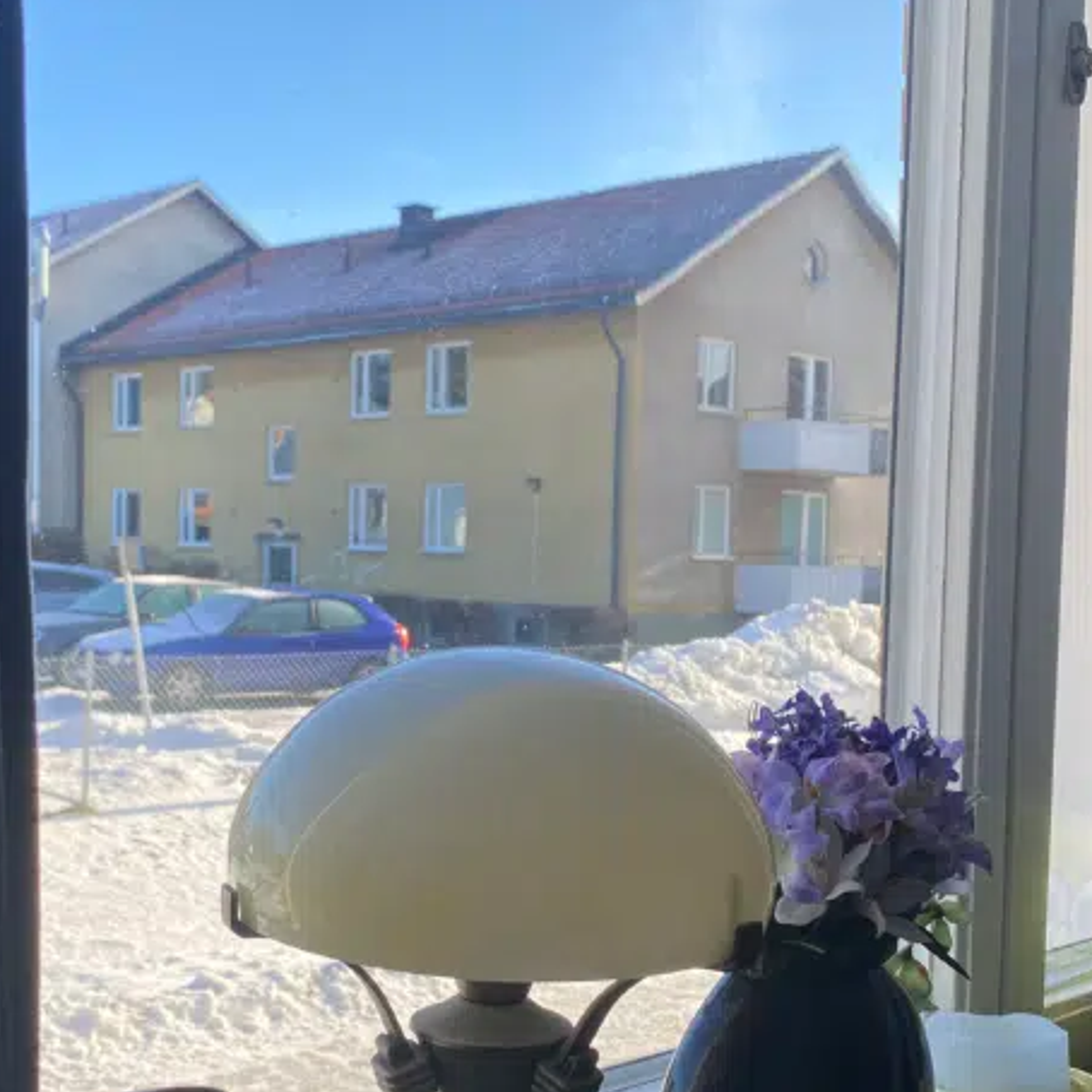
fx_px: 1677
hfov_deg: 36.0
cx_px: 483
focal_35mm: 47
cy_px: 671
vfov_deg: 35.9
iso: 32
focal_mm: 4.25
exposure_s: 1/633
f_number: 1.8
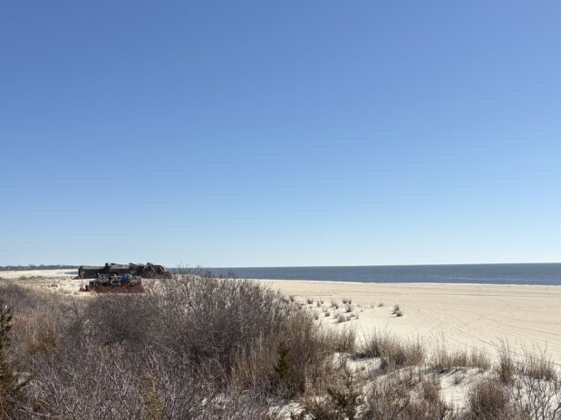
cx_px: 306
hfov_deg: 43.8
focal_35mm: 43
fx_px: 697
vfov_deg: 33.1
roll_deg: +0.9
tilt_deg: -3.8
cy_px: 301
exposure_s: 1/5814
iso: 50
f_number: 1.6
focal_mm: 5.96
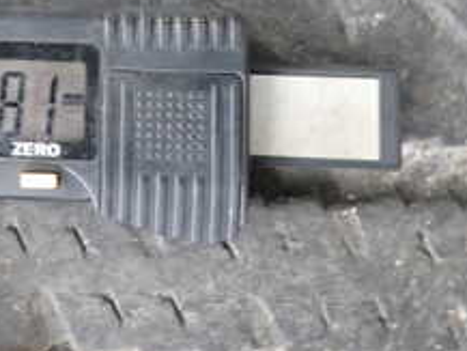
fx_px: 931
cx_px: 9
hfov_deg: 26.7
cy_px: 2
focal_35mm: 69
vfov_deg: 20.7
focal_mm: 4.5
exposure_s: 1/30
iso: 250
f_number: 2
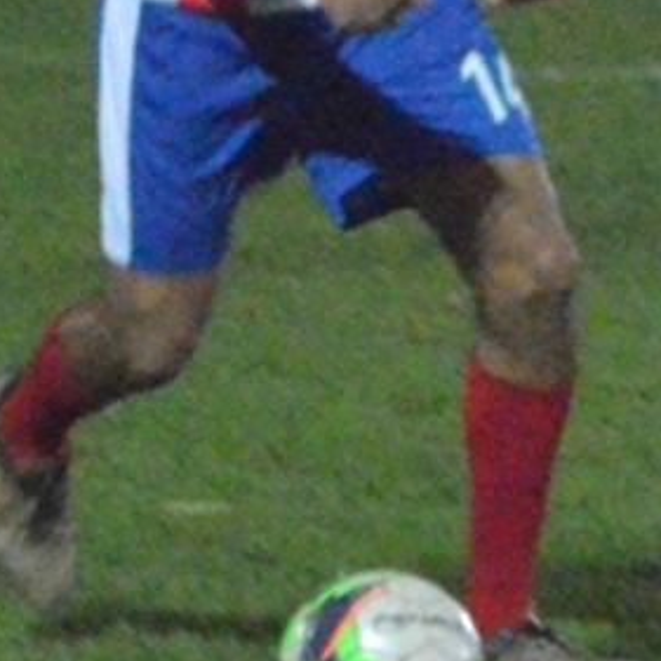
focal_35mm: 160
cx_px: 475
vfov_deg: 10.9
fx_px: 3456
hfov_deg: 10.9
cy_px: 302
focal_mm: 55
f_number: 5.6
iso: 6400
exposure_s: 1/100
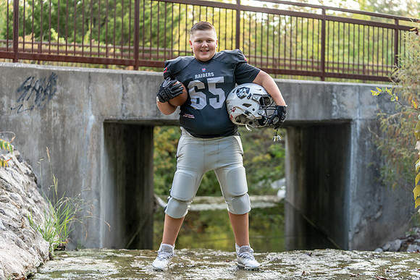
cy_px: 140
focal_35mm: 70
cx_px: 210
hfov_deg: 28.8
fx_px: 817
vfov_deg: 19.5
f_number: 2.8
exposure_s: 1/320
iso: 500
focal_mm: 70
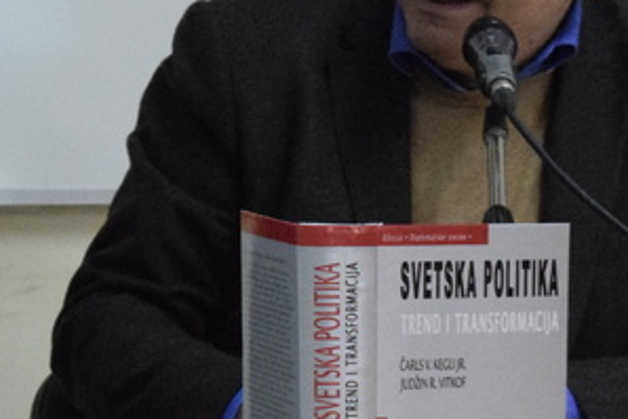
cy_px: 102
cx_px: 97
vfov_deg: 5.3
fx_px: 4503
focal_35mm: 258
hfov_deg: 8.0
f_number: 5.6
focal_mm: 50
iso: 8000
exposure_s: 1/200
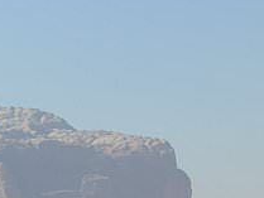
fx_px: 2205
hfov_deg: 6.7
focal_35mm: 289
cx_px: 510
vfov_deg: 5.1
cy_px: 365
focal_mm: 70
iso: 200
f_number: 10
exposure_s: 1/400
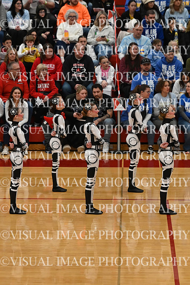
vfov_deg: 10.5
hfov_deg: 7.0
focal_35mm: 195
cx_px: 95
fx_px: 1543
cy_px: 142
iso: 3200
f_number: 4
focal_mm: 130
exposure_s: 1/400
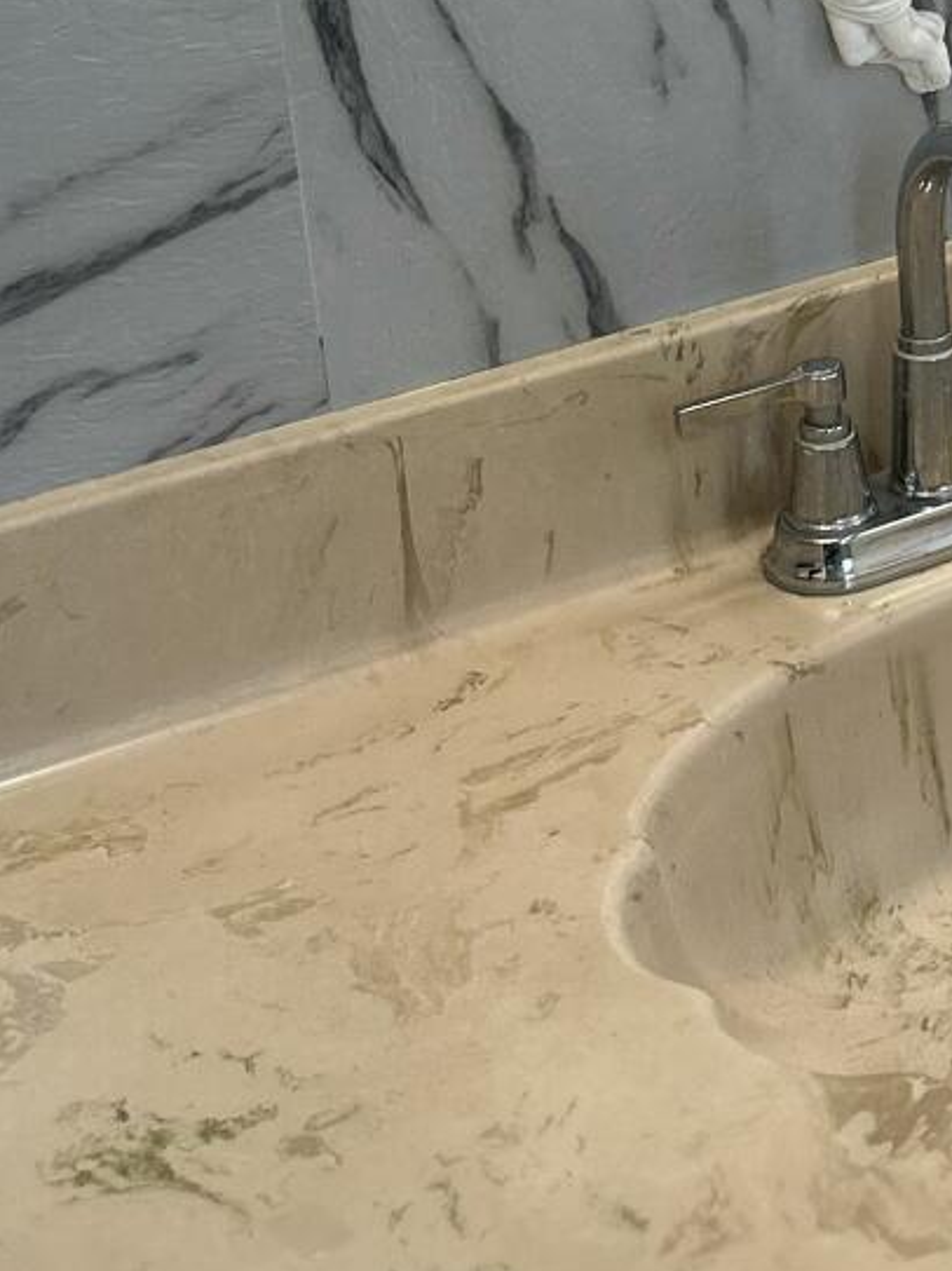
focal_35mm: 96
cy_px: -33
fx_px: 3523
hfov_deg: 14.7
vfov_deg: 19.8
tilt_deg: -18.5
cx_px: 1269
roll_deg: +0.4
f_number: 1.5
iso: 50
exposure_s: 1/120
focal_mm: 5.7
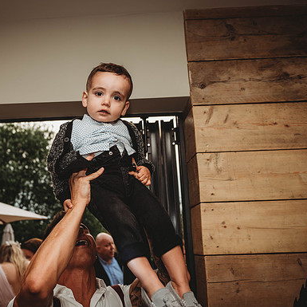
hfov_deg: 40.6
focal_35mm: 41
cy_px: 154
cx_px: 112
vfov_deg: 40.9
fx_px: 411
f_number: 4
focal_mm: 32
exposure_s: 1/100
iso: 200
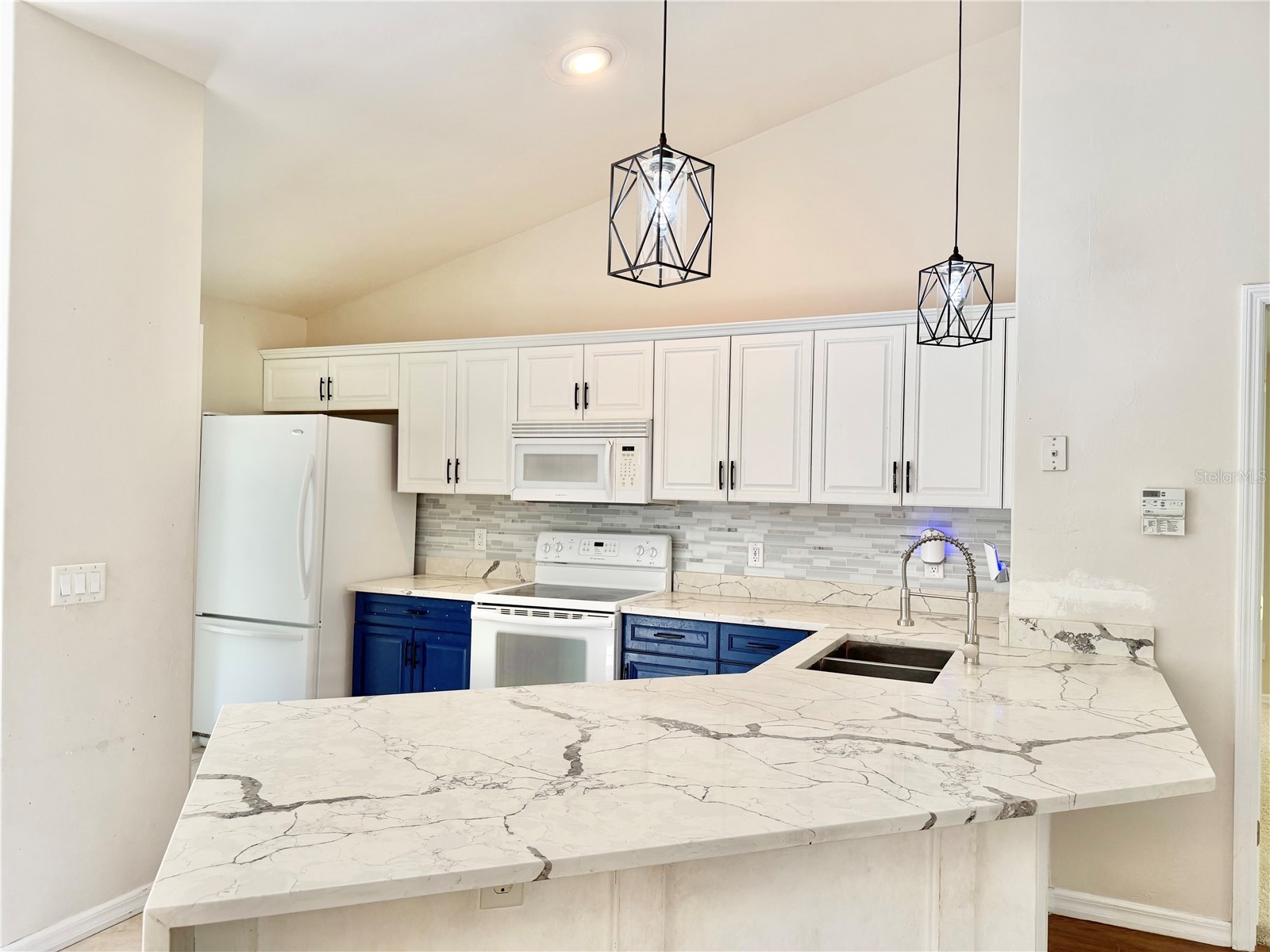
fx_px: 881
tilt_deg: +0.0
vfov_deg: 56.8
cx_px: 635
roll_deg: +0.3
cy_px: 476
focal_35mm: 24
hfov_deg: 71.6
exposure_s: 1/120
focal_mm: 6.76
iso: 125
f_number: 1.78
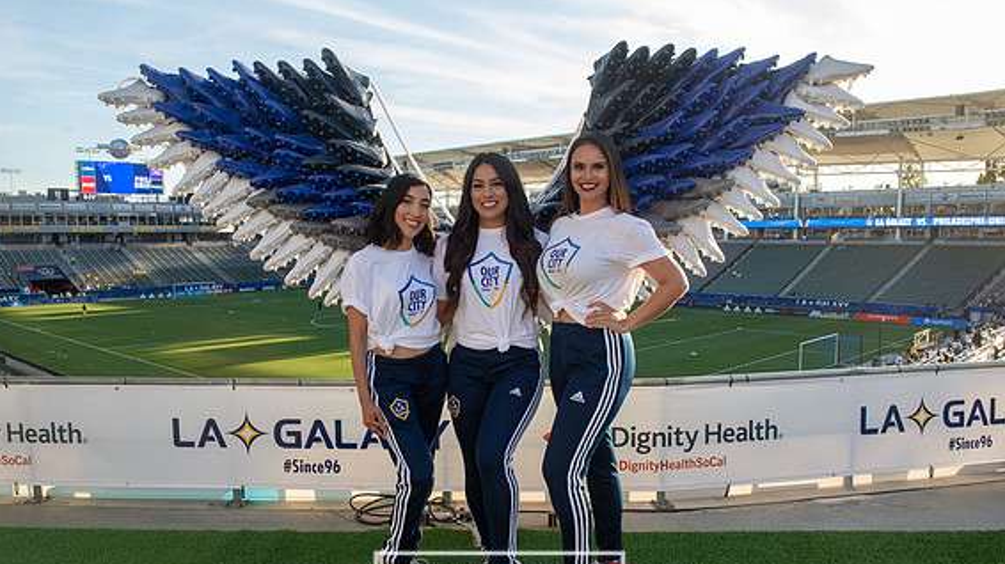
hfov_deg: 66.1
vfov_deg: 40.1
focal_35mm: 29
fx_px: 773
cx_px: 499
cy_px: 309
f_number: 8
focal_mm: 27
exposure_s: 1/160
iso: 250
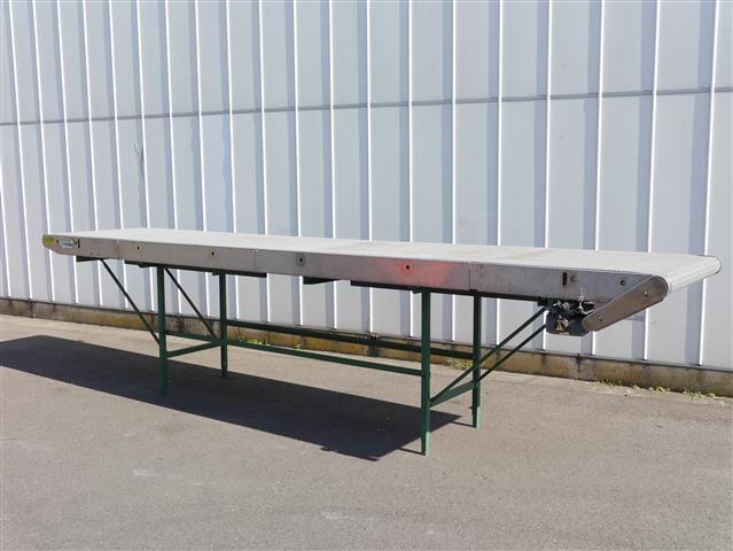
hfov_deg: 46.8
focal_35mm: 40
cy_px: 276
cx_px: 366
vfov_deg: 36.0
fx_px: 847
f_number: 7.1
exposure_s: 1/320
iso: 160
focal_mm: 20
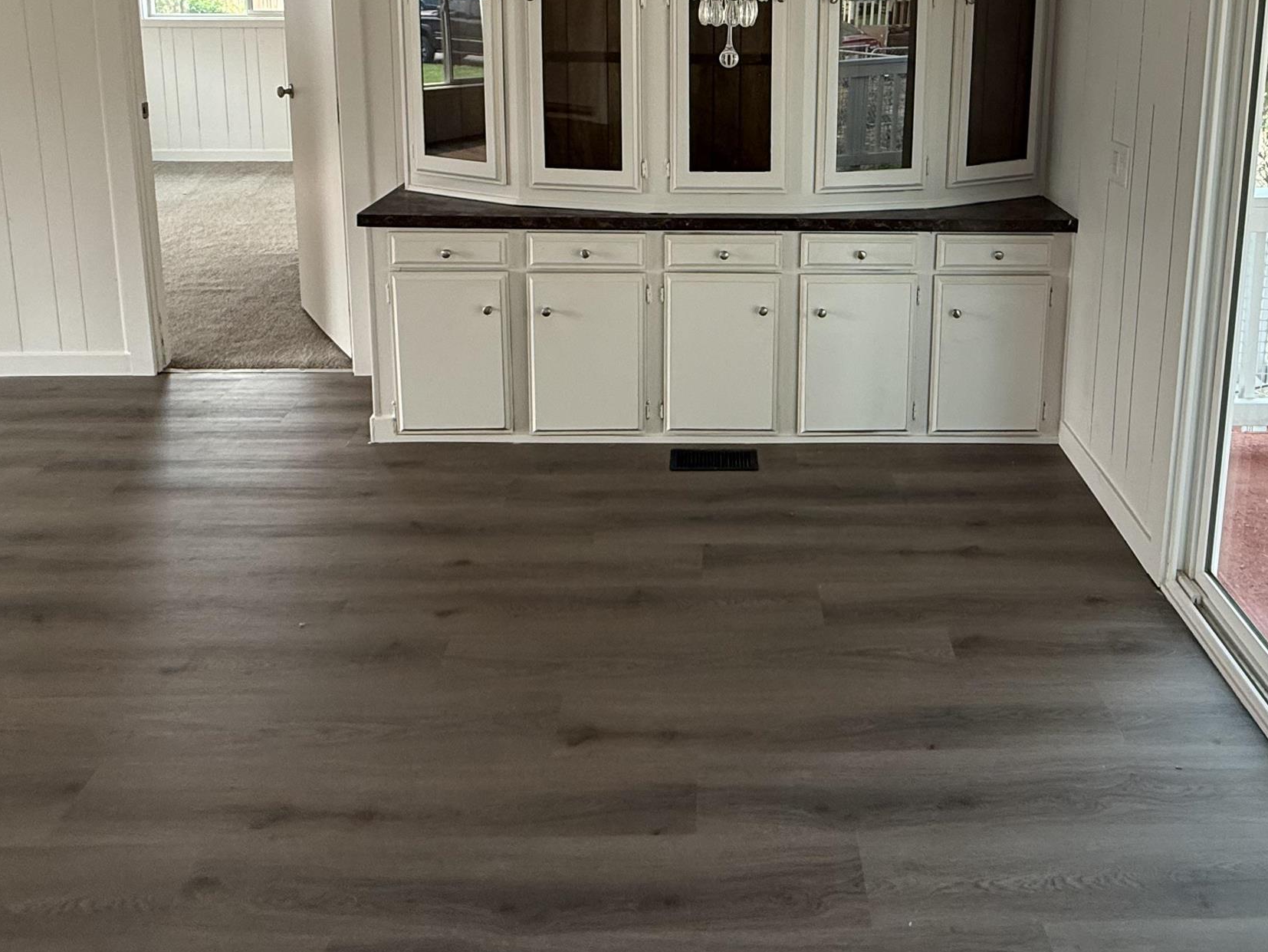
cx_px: 744
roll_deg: -0.6
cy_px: 103
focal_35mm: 26
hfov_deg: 66.8
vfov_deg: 47.9
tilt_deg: -7.5
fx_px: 953
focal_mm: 2.22
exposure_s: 1/99
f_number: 2.2
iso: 160
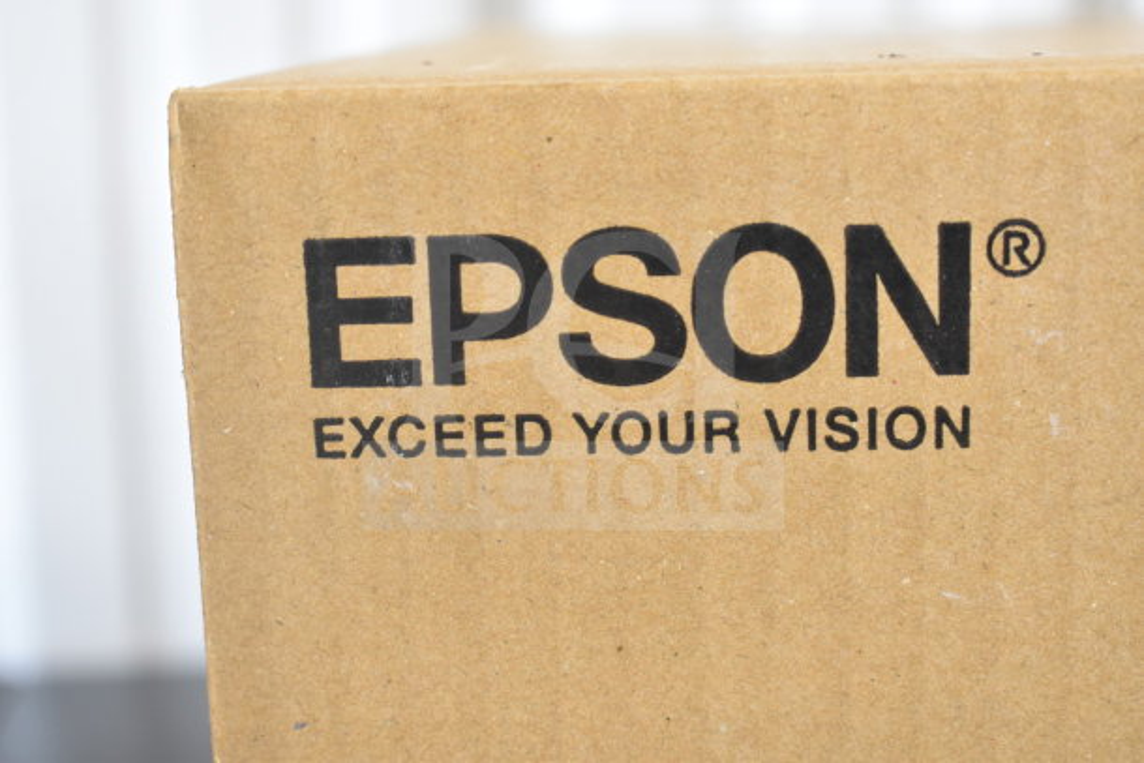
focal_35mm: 60
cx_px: 572
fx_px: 1907
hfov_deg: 33.4
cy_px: 382
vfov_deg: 22.6
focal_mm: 40
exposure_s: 1/60
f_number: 4.8
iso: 900
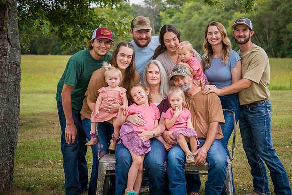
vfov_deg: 17.6
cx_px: 160
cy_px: 90
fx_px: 630
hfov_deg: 26.1
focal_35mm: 78
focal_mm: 70
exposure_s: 1/640
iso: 400
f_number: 4.5
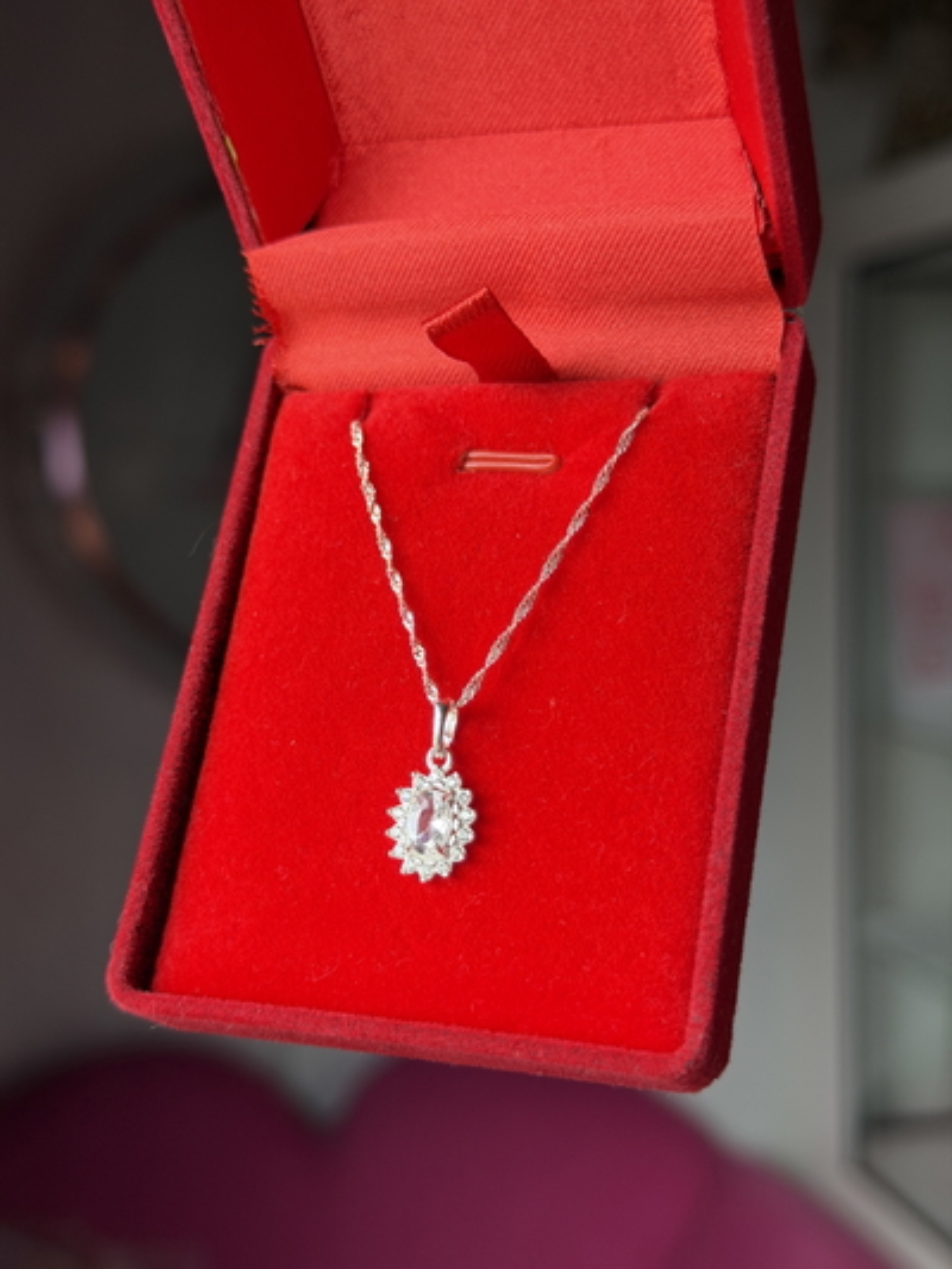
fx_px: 1759
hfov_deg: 30.3
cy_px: 634
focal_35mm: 48
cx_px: 476
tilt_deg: -3.9
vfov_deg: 39.6
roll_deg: -0.1
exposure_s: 1/121
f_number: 1.78
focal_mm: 6.76
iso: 64
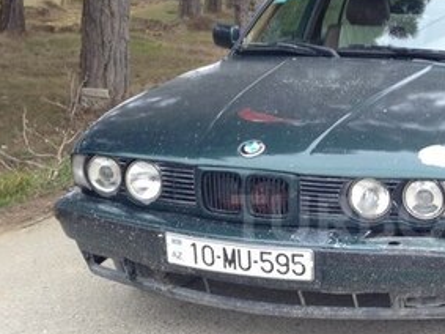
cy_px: 218
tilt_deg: -17.7
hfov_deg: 24.7
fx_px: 989
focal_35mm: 77
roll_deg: -1.7
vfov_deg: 19.1
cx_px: 392
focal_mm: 4.12
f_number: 2.4
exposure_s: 1/60
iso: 50
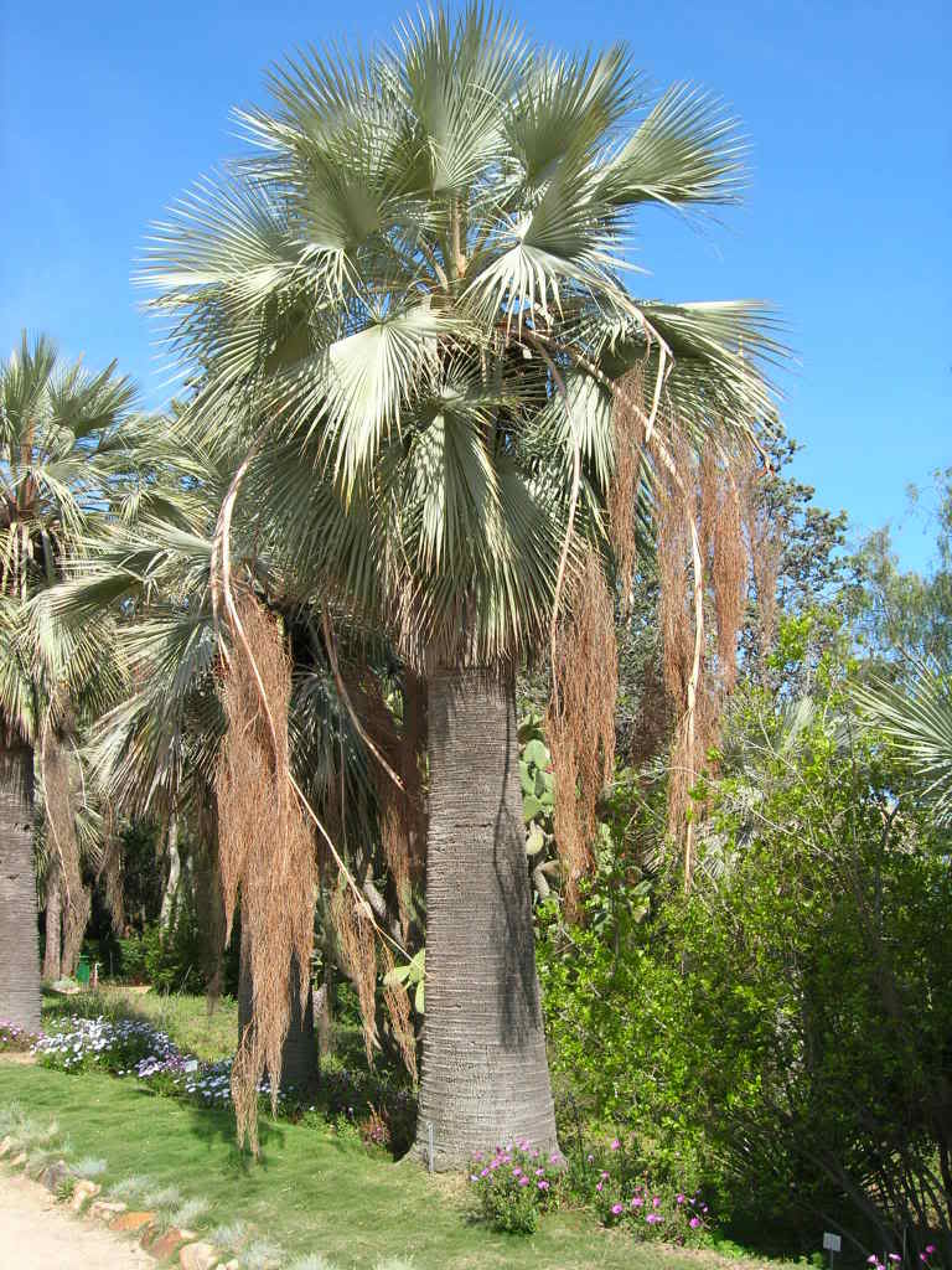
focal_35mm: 38
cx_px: 476
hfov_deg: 37.7
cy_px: 635
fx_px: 1393
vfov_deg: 49.0
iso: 64
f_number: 4.8
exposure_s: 1/324
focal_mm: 7.8
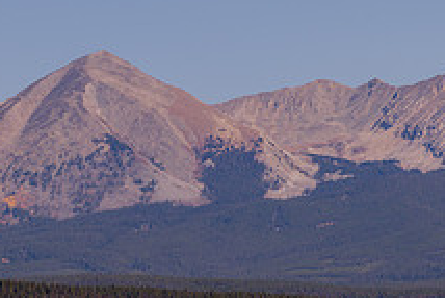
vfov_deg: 4.8
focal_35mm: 284
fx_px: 3513
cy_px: 260
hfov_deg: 7.2
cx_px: -44
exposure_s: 1/320
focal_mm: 105
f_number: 11
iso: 200
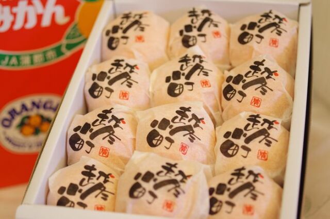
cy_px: 110
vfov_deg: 18.1
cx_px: 165
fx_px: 687
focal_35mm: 75
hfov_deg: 27.0
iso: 400
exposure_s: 1/100
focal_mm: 50
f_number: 2.8
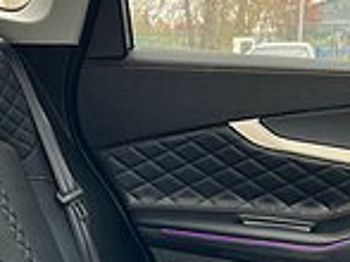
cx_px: 45
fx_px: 980
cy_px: 410
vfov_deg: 14.1
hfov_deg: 19.9
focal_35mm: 97
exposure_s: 1/110
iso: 125
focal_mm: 5.7
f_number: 1.5
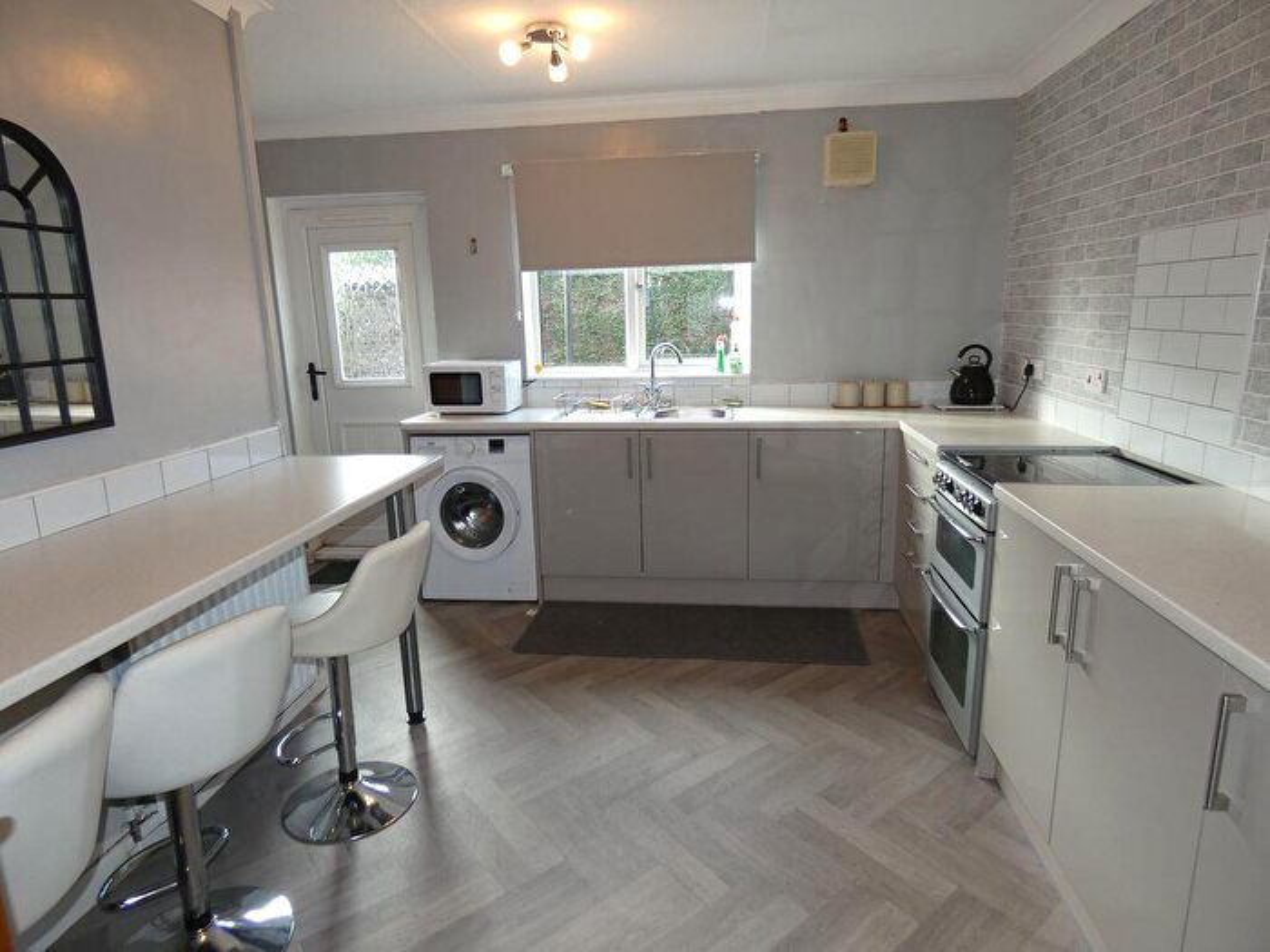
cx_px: 635
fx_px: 734
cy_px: 476
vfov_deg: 66.0
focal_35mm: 20
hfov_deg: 81.7
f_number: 2.8
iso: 160
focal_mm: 3.6
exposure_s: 1/60
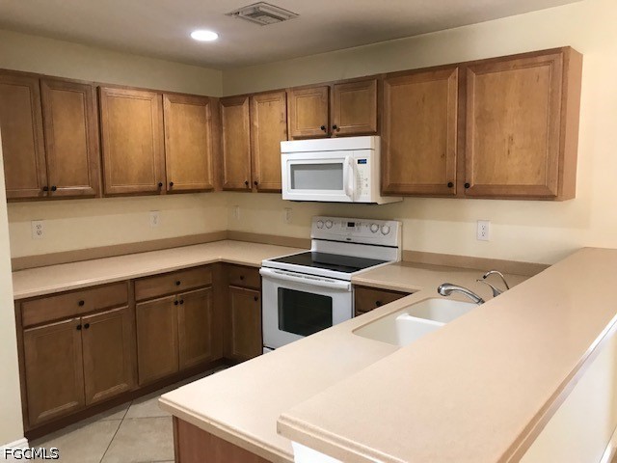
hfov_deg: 63.4
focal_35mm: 28
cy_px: 232
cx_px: 308
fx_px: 499
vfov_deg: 49.7
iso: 40
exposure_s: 1/15
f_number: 1.8
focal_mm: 3.99
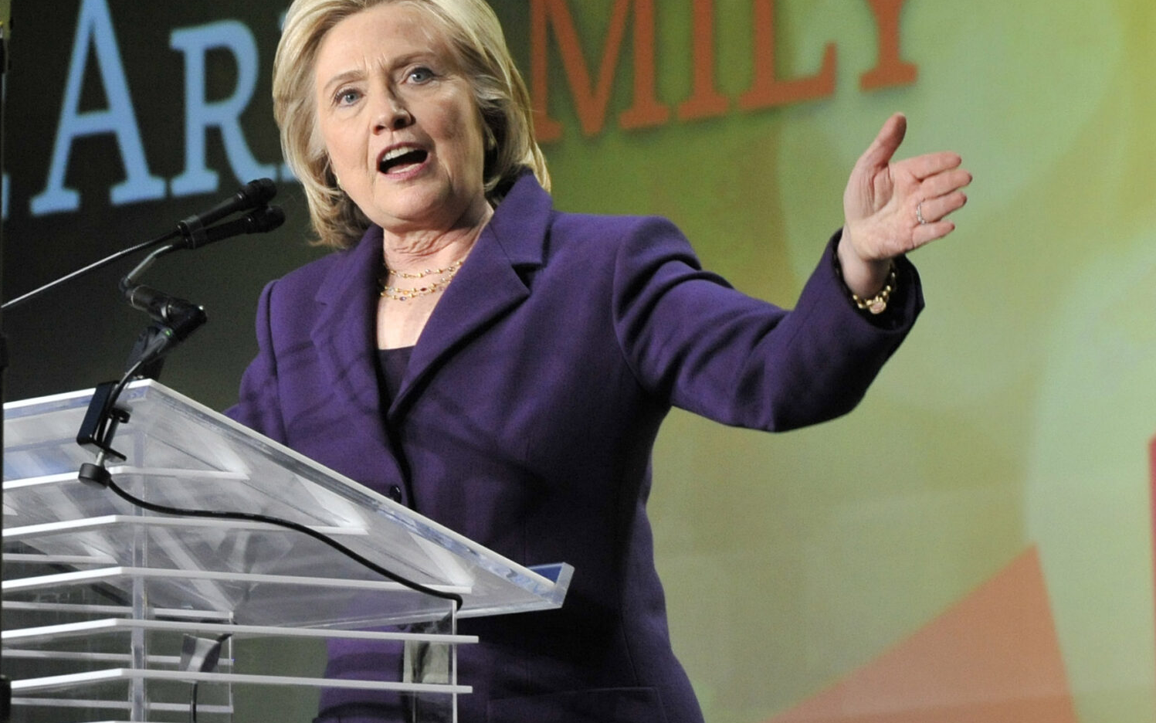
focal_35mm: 209
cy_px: 229
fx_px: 6585
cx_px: 421
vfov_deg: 6.3
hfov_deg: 10.0
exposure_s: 1/200
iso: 2500
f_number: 5.6
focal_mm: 120
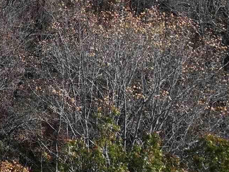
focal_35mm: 113
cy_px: -68
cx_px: -256
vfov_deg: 12.6
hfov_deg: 14.1
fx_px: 748
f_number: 2.8
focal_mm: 12.29
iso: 140
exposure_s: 1/400
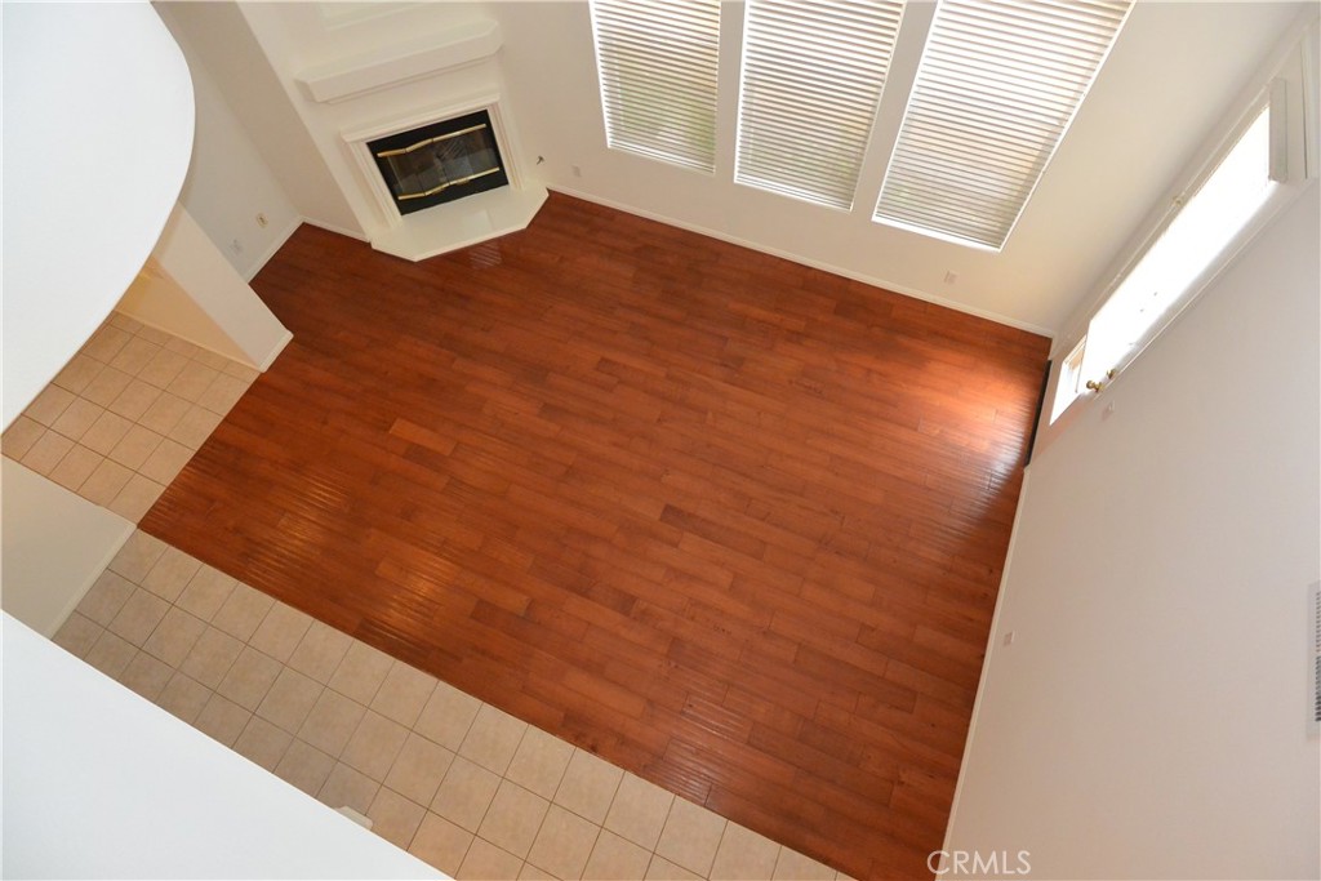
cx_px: 660
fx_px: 661
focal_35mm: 18
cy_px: 440
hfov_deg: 90.0
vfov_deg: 67.4
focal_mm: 6.7
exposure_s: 1/125
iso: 500
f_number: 3.5
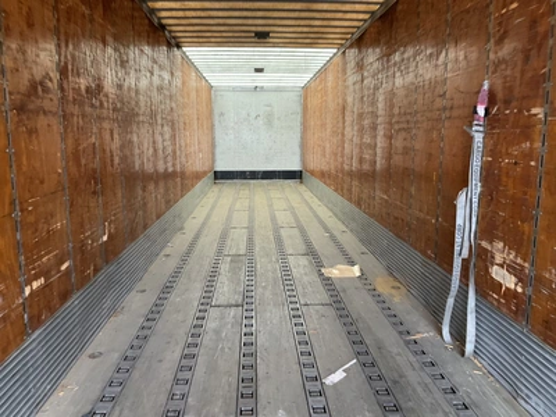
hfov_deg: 61.7
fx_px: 466
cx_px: 278
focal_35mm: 29
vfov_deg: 48.2
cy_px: 208
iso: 64
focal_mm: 3
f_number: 1.8
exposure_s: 1/78
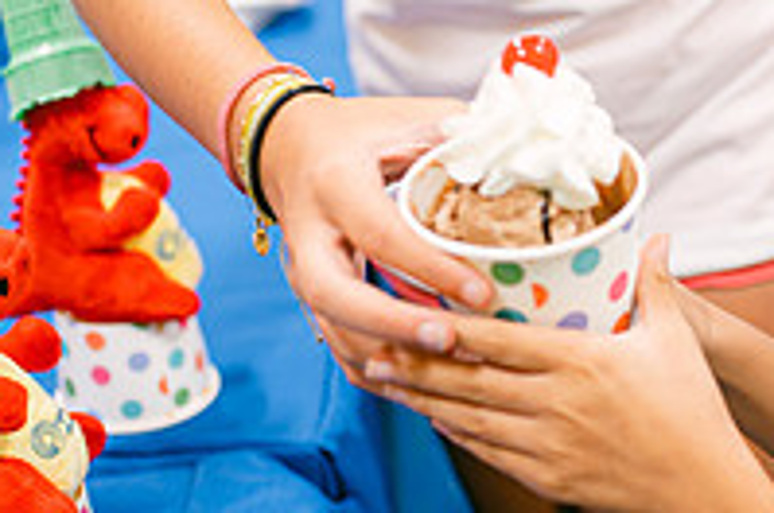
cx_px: 793
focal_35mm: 102
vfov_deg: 13.4
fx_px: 2189
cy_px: 330
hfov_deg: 19.4
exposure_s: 1/125
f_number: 2
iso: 360
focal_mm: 35
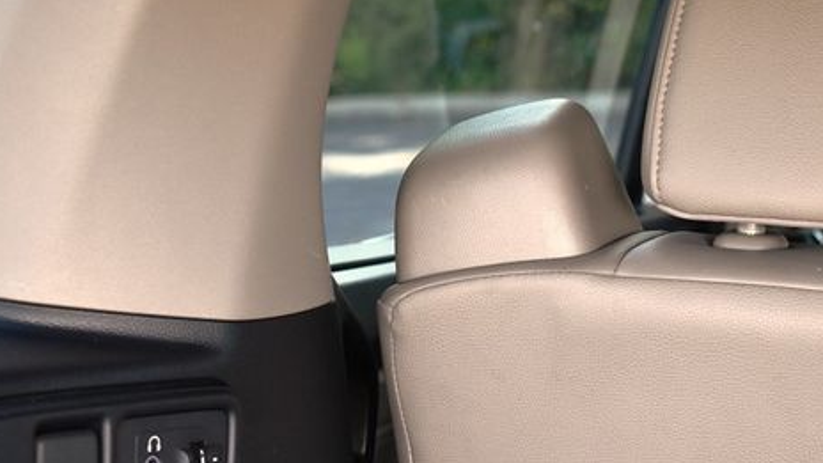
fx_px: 2270
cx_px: 387
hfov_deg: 20.6
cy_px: 361
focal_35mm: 104
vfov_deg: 11.6
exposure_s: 1/125
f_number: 5.3
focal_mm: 48
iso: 1400
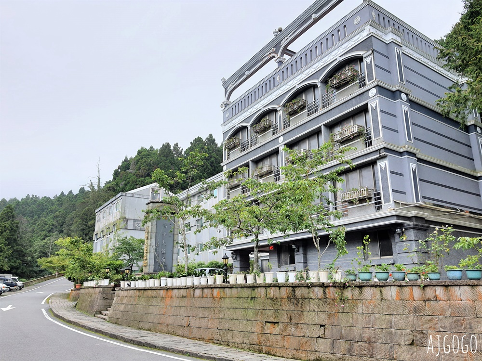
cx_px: 241
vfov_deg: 53.1
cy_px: 180
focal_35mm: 26
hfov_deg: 67.3
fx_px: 362
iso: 50
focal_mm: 4.32
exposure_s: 1/750
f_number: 1.7
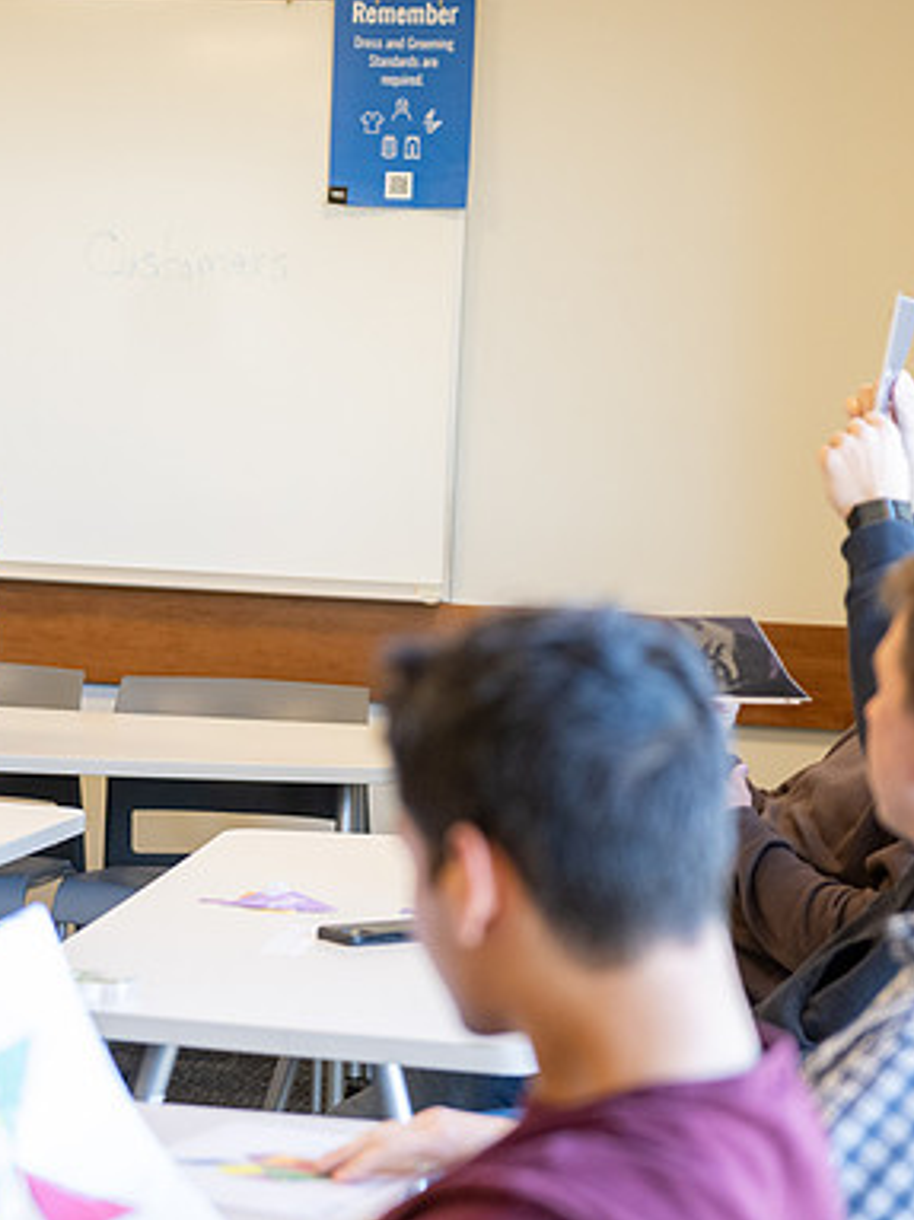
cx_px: 293
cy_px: 607
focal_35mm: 102
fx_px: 3593
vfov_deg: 19.3
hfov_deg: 14.5
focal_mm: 70
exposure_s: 1/250
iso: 1600
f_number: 2.8
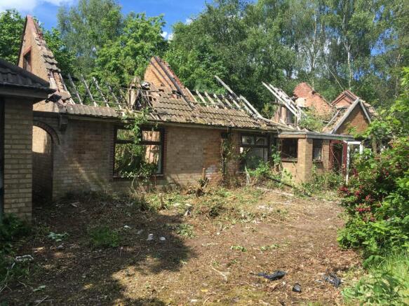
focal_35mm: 29
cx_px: 204
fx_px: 343
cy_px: 153
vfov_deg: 48.2
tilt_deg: -1.0
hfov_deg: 61.7
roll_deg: -1.2
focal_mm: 4.15
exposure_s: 1/801
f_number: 2.2
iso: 25
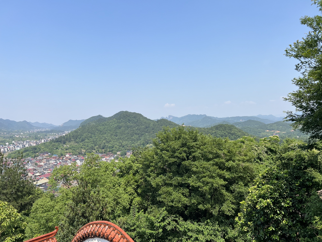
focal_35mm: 26
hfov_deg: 67.3
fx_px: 242
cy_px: 121
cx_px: 161
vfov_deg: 53.1
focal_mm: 5.7
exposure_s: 1/3831
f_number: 1.5
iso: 50
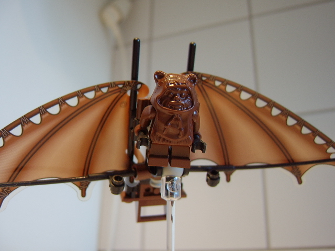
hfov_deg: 58.4
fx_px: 300
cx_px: 168
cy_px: 126
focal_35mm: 31
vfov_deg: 45.4
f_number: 2.7
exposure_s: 1/15
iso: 100
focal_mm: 8.13
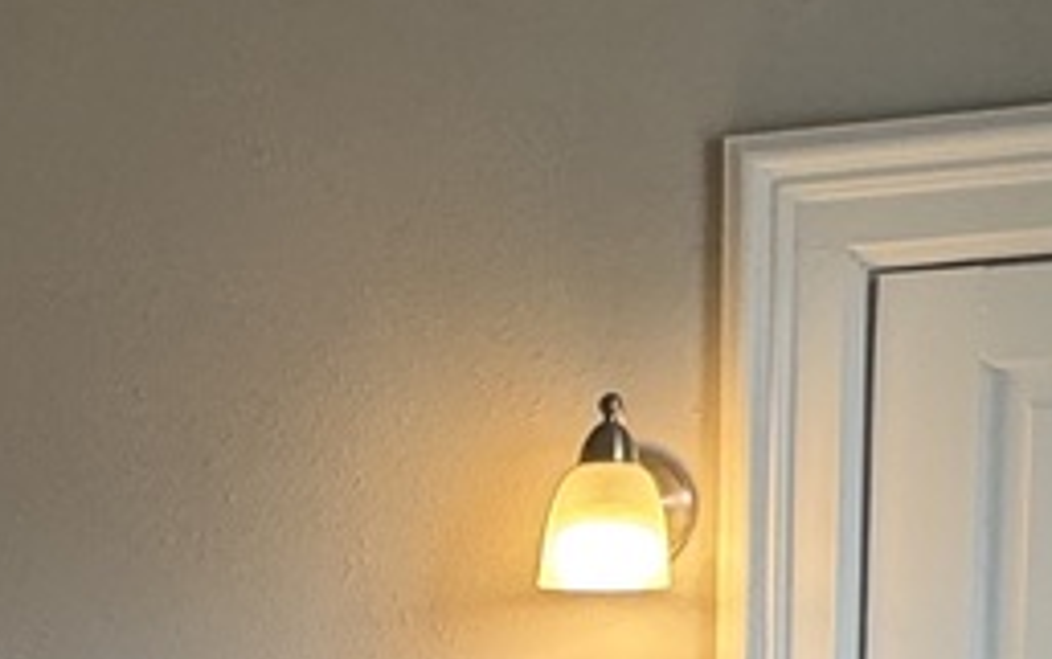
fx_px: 2381
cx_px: -49
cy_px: 941
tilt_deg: -8.5
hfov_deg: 23.6
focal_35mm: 83
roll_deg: +1.2
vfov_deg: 14.8
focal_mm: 2.22
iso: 250
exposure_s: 1/120
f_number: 2.2
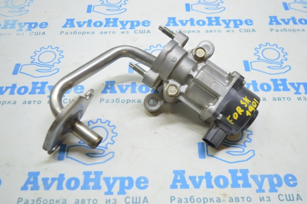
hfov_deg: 48.0
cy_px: 102
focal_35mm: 40
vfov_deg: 33.0
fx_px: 345
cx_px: 154
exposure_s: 1/40
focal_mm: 27
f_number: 4
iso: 400
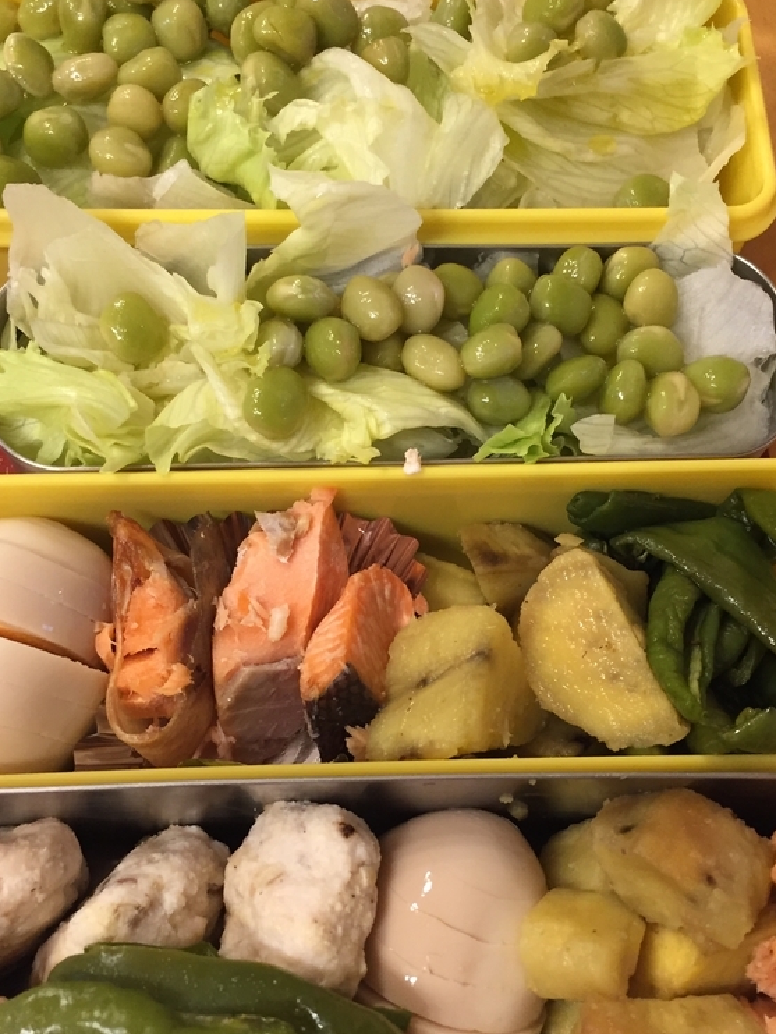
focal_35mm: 40
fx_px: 1195
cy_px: 581
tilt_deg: -68.6
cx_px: 365
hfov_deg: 36.0
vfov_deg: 46.7
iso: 125
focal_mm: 4.15
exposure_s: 1/30
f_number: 2.2
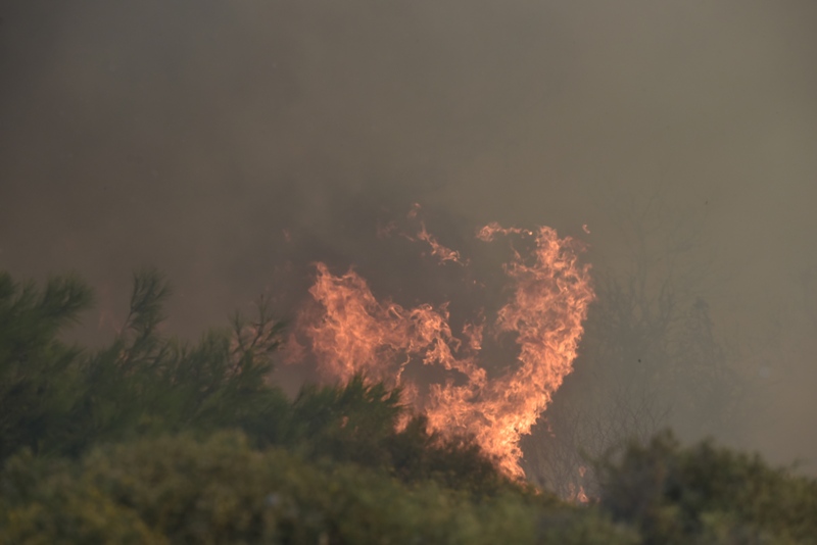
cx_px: 408
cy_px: 272
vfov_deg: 7.6
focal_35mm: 180
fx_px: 4086
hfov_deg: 11.4
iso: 800
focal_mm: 180
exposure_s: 1/640
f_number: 9
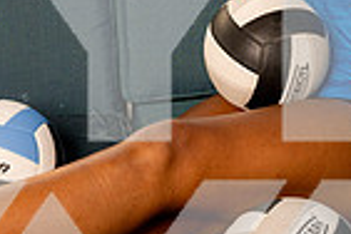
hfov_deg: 17.2
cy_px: 11
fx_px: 1160
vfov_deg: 11.4
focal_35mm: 119
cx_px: 234
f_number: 8
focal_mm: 29
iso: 250
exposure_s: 1/250
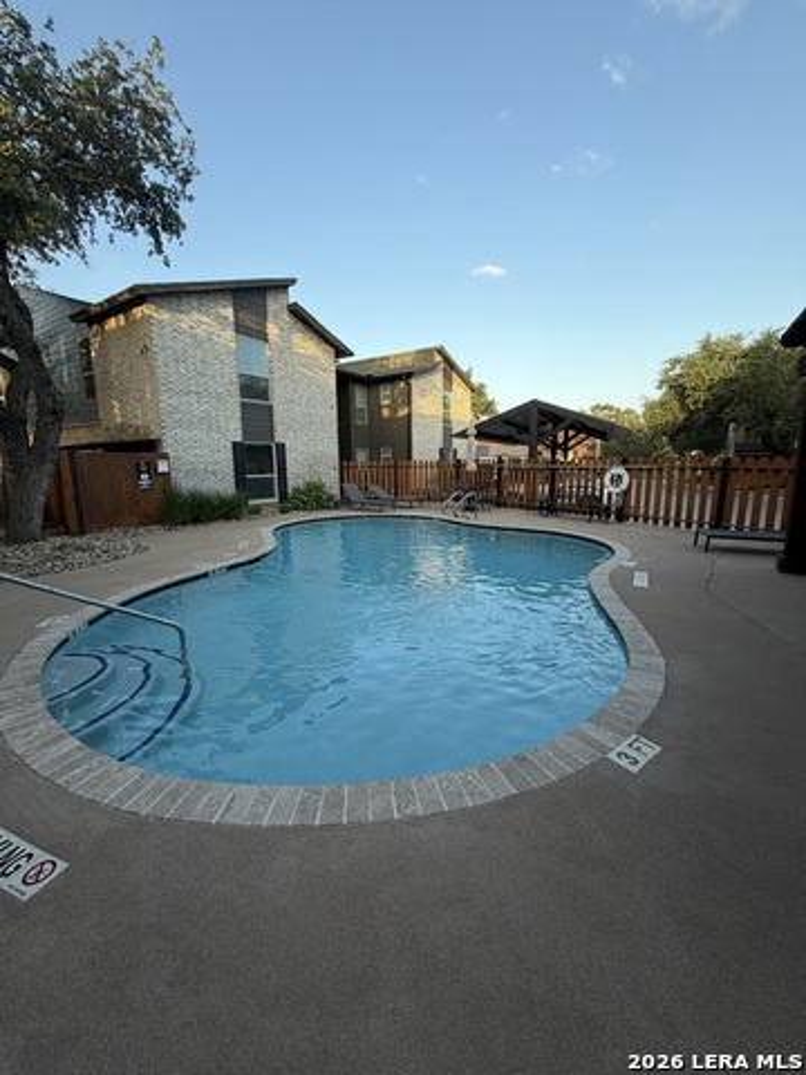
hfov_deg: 85.7
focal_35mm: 14
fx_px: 435
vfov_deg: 102.1
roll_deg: +0.1
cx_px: 403
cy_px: 538
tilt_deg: -10.7
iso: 50
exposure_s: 1/405
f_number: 2.2
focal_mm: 2.22
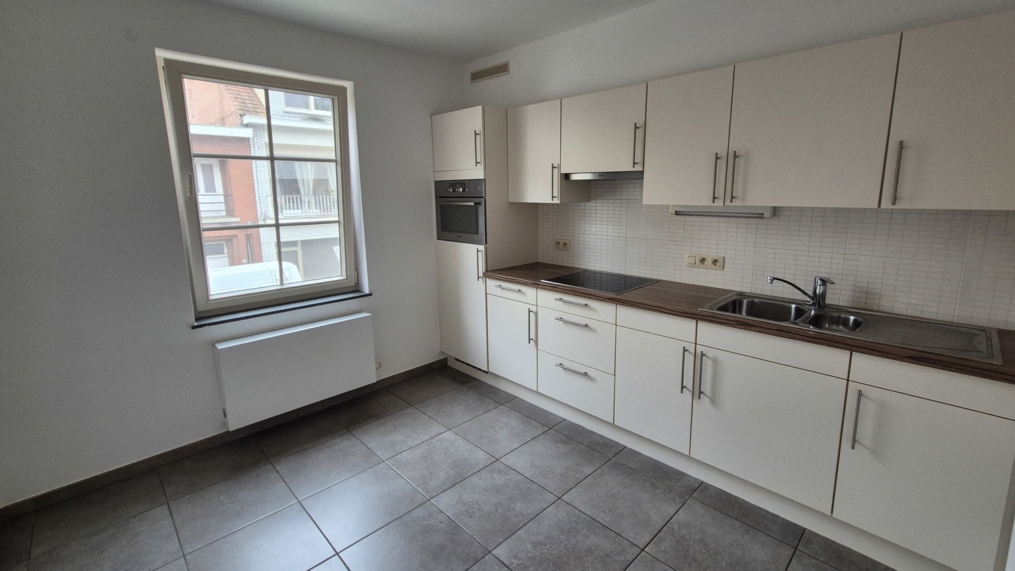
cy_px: 261
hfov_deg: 103.0
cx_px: 521
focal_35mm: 15
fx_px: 404
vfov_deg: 70.4
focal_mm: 2.2
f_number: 2.2
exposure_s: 1/50
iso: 320
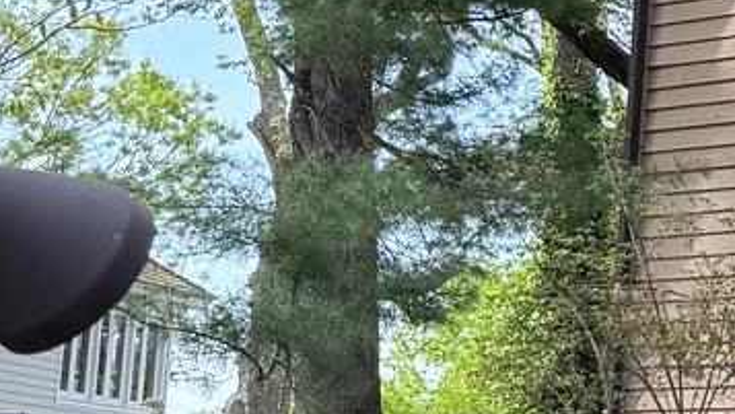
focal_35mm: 150
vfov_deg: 8.1
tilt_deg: +5.3
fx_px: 2924
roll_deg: -1.9
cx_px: 1810
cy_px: 272
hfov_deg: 11.6
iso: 80
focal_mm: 6.76
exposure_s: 1/514
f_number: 1.78
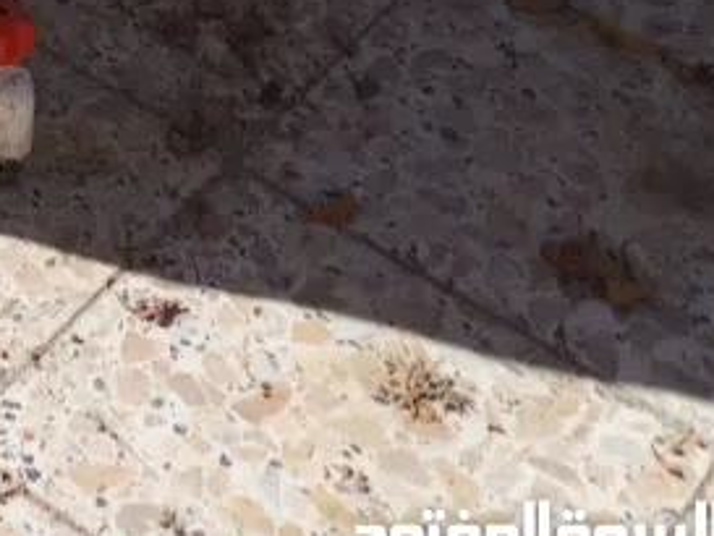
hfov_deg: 13.6
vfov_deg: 9.3
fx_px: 2683
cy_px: -1034
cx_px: -552
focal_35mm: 130
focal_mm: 3.64
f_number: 1.85
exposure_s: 1/1942
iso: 100
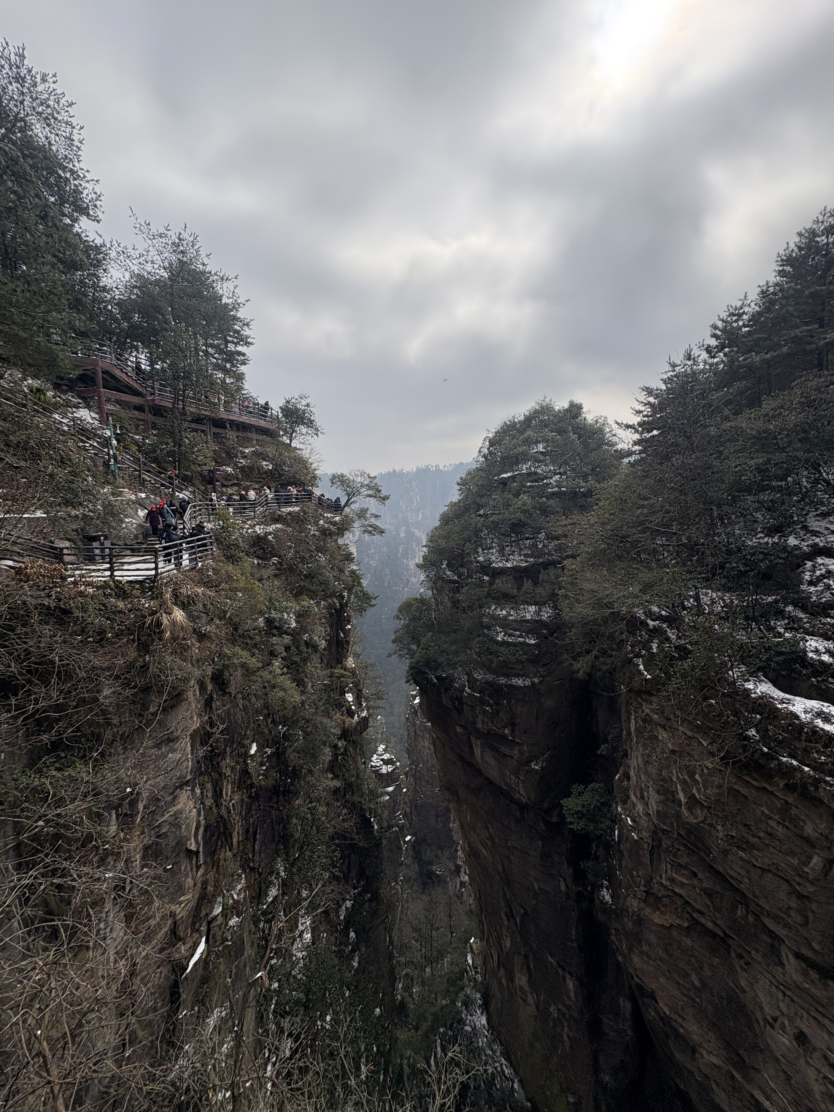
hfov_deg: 85.7
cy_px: 556
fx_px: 450
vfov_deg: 102.1
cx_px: 417
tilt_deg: -7.7
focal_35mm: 14
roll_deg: +0.7
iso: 50
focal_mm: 2.22
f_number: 2.2
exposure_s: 1/1976
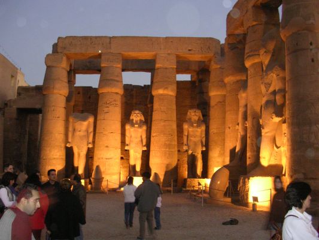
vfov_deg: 37.7
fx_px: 350
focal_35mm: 38
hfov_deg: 49.0
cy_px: 120
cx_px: 160
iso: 200
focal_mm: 5.8
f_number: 2.8
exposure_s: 1/5.8
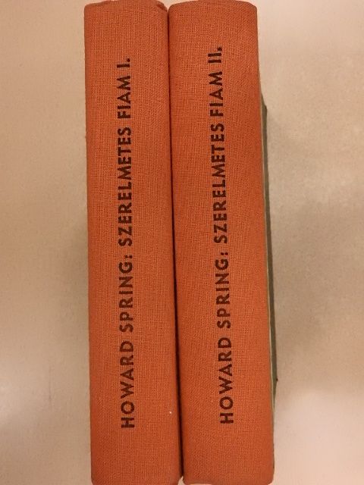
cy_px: 242
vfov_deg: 60.0
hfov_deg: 46.8
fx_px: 421
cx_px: 182
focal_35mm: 30
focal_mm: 5.4
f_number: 3.5
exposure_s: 1/80
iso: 1600
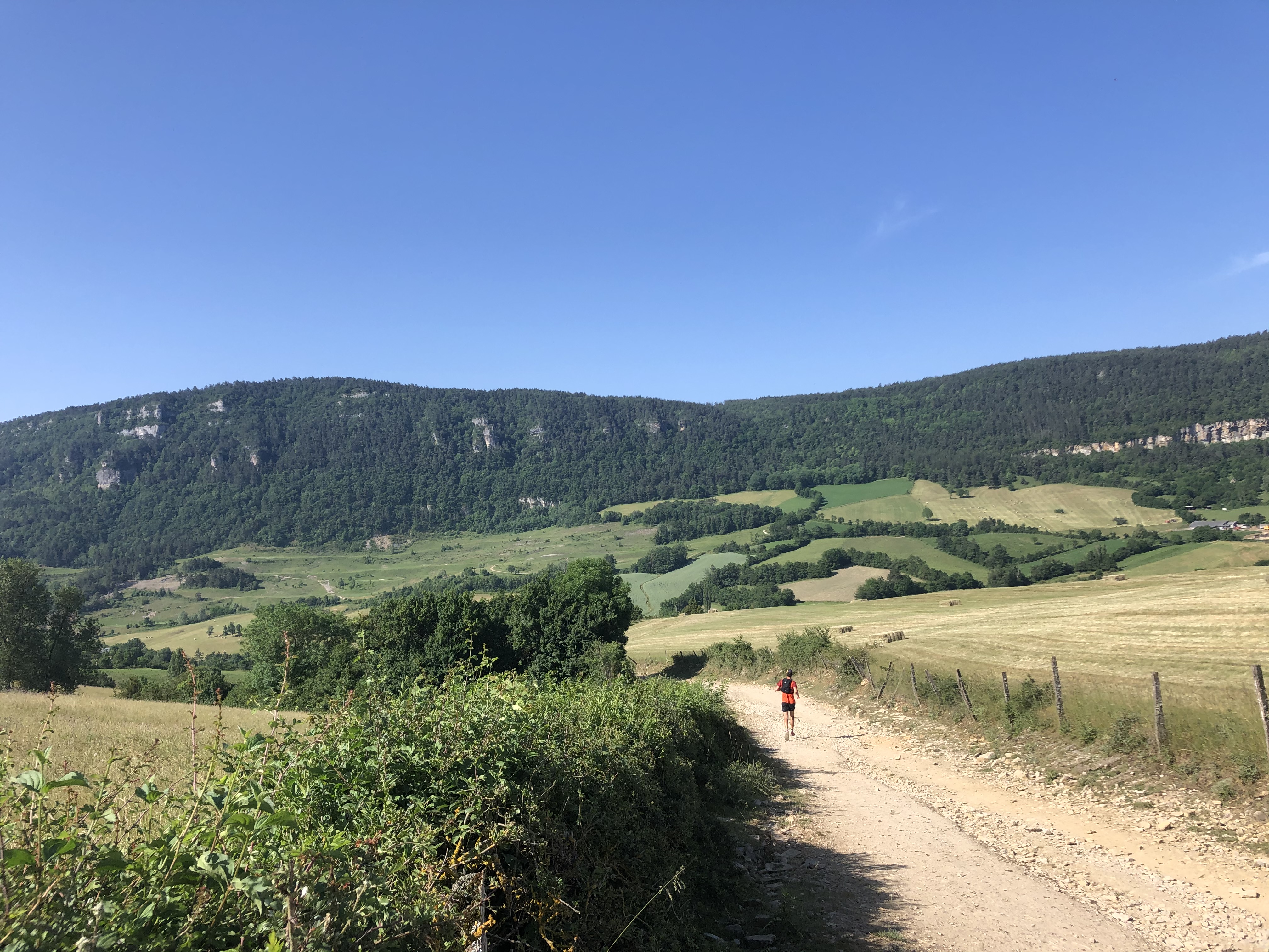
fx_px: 1026
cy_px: 476
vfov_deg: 49.7
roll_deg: +1.5
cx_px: 634
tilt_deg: +4.4
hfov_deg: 63.4
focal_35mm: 28
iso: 20
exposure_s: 1/1656
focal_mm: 3.99
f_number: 1.8
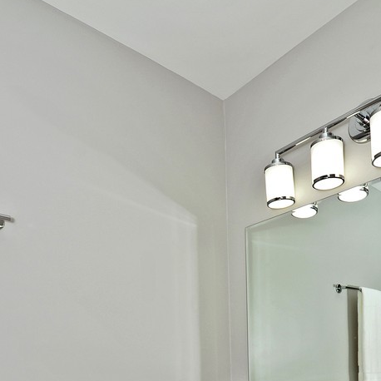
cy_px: 364
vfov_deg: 46.9
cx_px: 204
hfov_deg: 54.0
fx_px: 374
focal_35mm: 30
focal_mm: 10
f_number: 8
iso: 250
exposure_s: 1/125
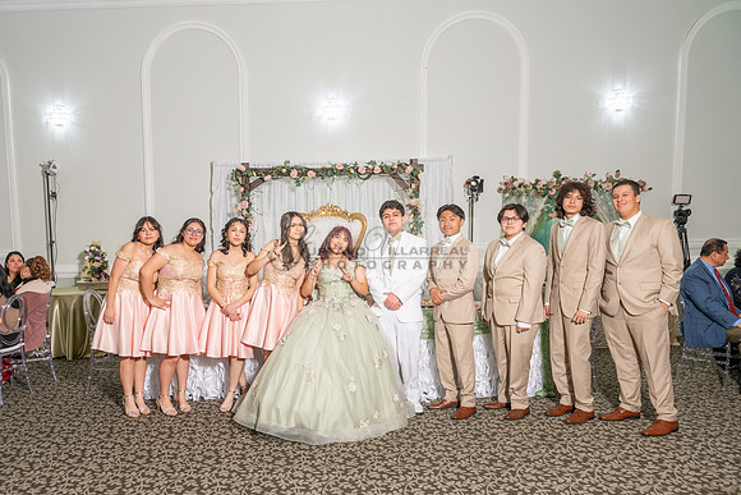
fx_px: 579
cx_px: 307
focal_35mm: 28
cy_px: 290
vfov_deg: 46.0
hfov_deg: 64.8
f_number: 3.5
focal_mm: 24
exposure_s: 1/160
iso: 400
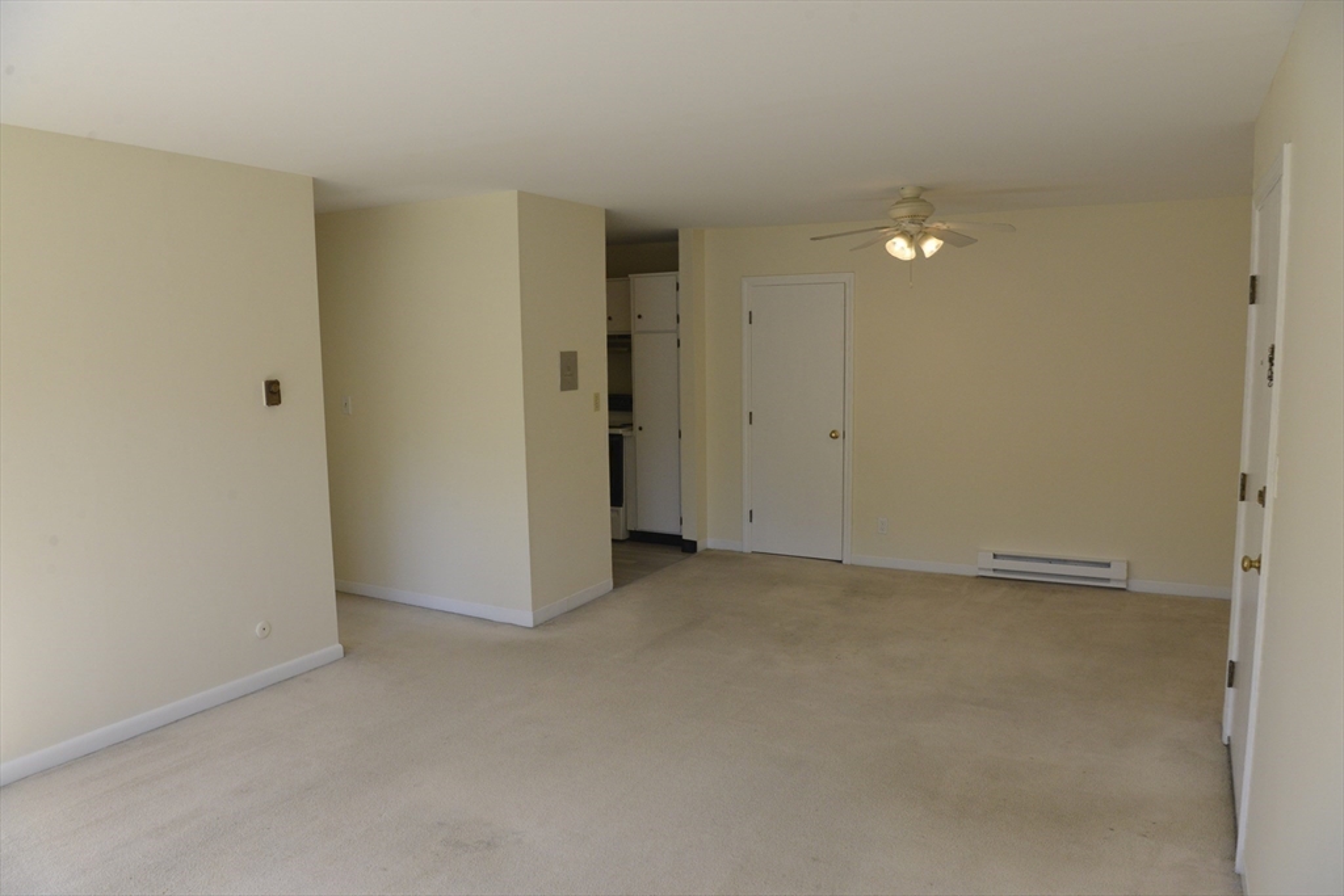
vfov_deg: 53.1
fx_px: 896
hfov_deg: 73.7
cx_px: 672
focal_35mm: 24
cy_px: 448
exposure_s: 1/400
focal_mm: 24
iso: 2500
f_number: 10
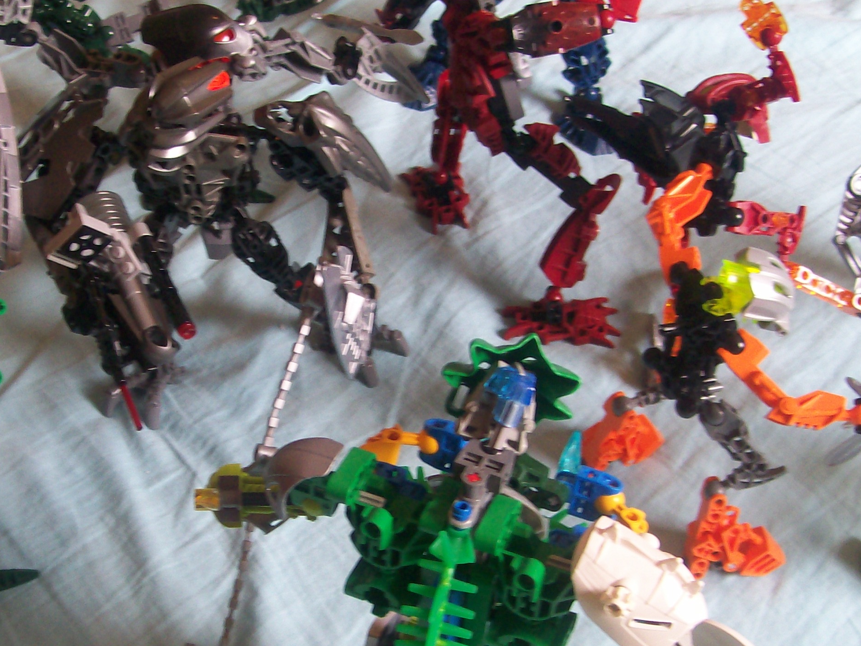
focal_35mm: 59
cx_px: 254
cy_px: 421
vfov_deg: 24.7
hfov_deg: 32.3
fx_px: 1468
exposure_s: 1/32
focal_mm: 6
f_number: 2.7
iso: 83
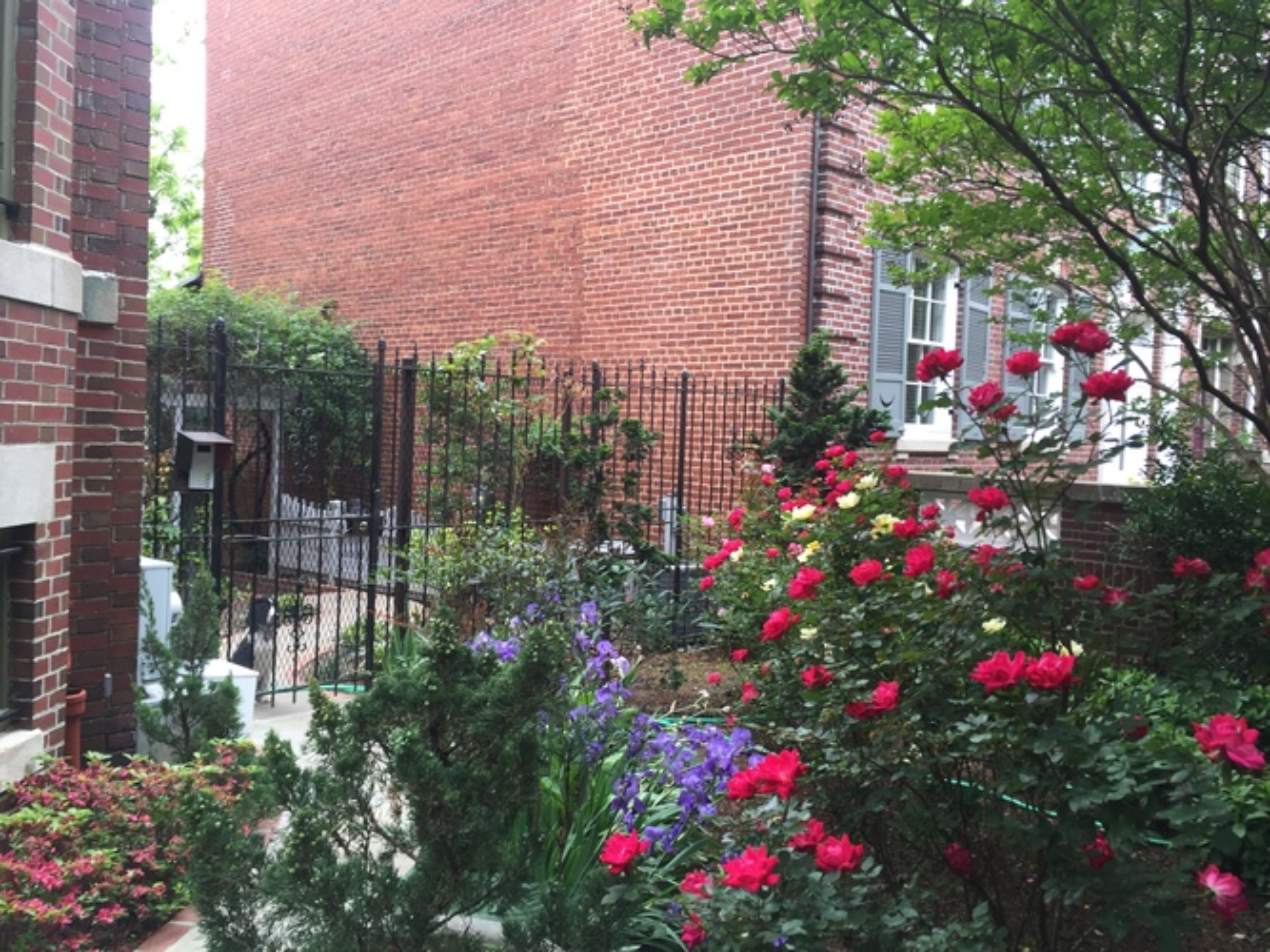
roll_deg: -2.7
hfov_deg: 61.7
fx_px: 1064
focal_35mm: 29
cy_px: 476
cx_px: 635
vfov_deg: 48.2
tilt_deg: -2.6
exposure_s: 1/60
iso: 32
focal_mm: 4.15
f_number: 2.2
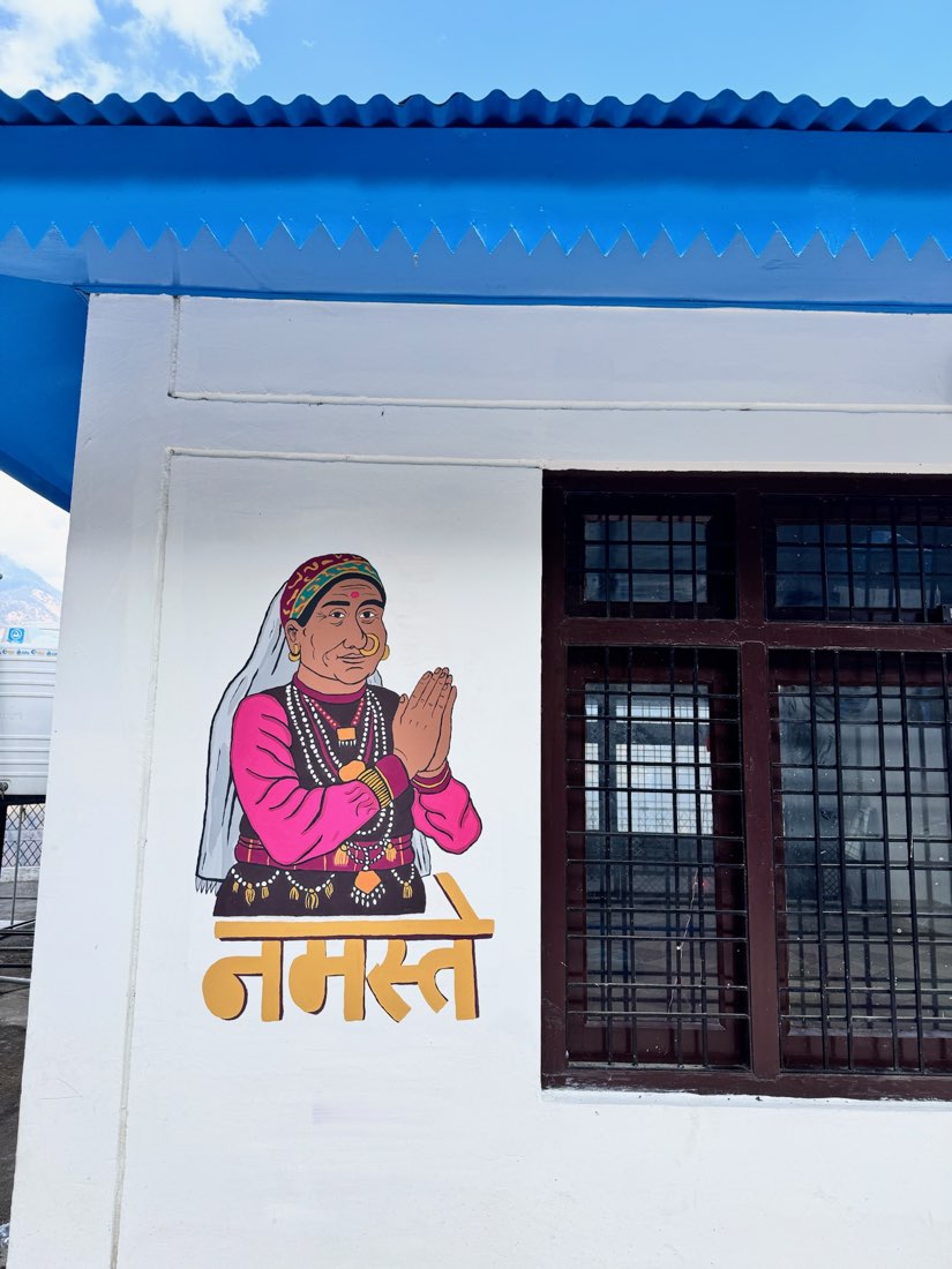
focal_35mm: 24
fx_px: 880
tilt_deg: +8.1
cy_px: 634
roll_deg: -1.5
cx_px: 476
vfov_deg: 71.6
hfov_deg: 56.8
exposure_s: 1/1215
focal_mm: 6.76
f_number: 1.78
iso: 80
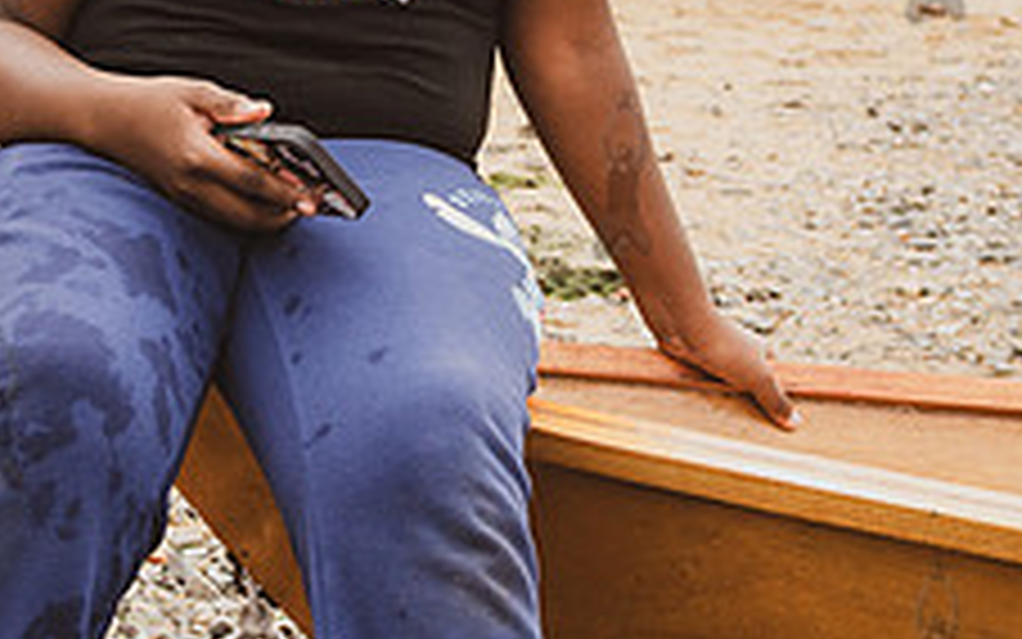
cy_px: -32
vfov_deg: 13.5
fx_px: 2647
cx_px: 334
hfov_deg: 21.8
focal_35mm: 95
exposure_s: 1/640
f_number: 4
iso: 200
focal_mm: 29
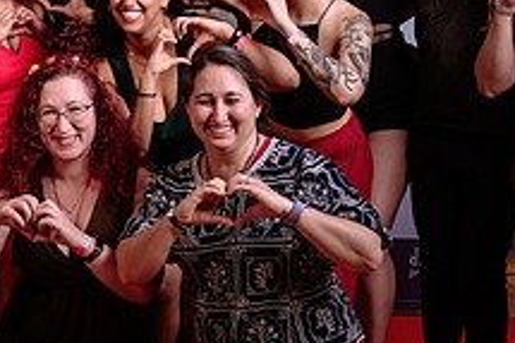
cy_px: 167
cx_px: 108
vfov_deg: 16.0
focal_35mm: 85
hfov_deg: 23.6
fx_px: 1215
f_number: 5.6
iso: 100
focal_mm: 31.5
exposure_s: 1/160
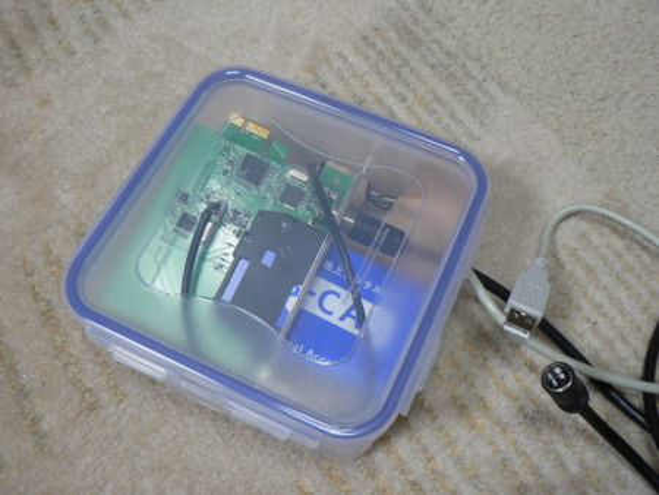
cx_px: 330
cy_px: 248
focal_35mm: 36
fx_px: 686
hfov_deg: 51.3
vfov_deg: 39.7
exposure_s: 1/13
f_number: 2.8
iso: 200
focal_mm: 6
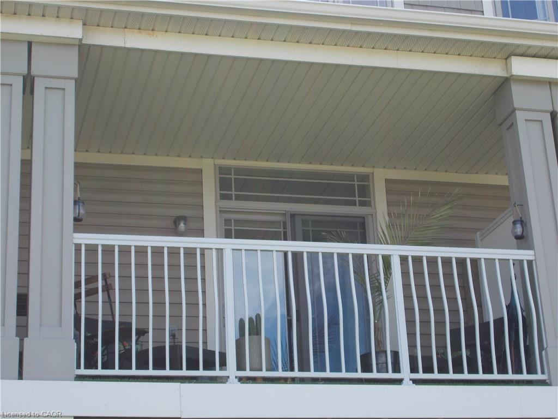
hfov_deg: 25.7
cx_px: 279
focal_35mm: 76
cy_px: 210
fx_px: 1225
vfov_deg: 19.4
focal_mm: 13.5
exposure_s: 1/100
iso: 80
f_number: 5.8
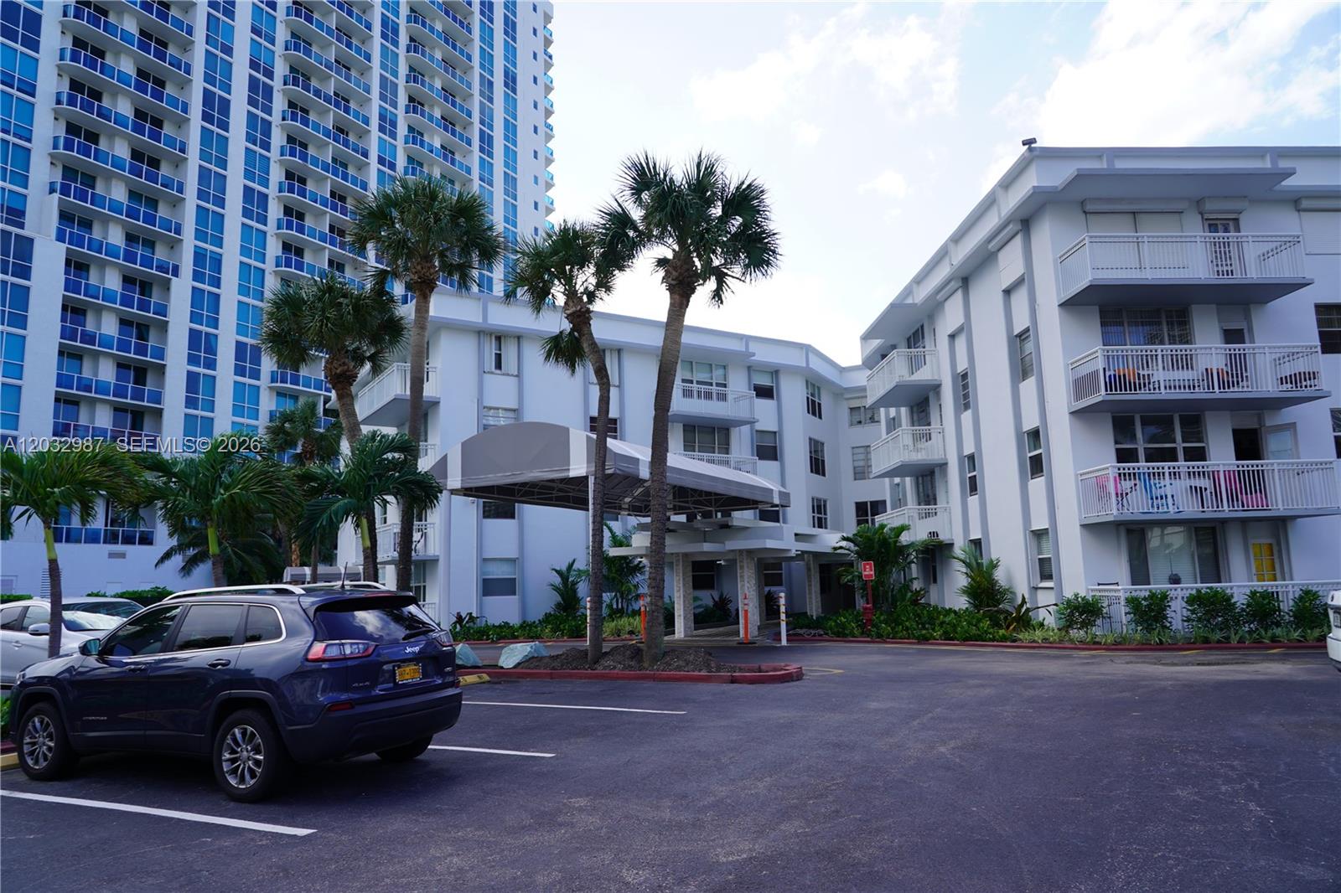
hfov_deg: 73.8
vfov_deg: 53.1
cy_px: 446
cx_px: 670
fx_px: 894
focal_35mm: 24
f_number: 8
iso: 100
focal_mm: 24
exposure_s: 1/125
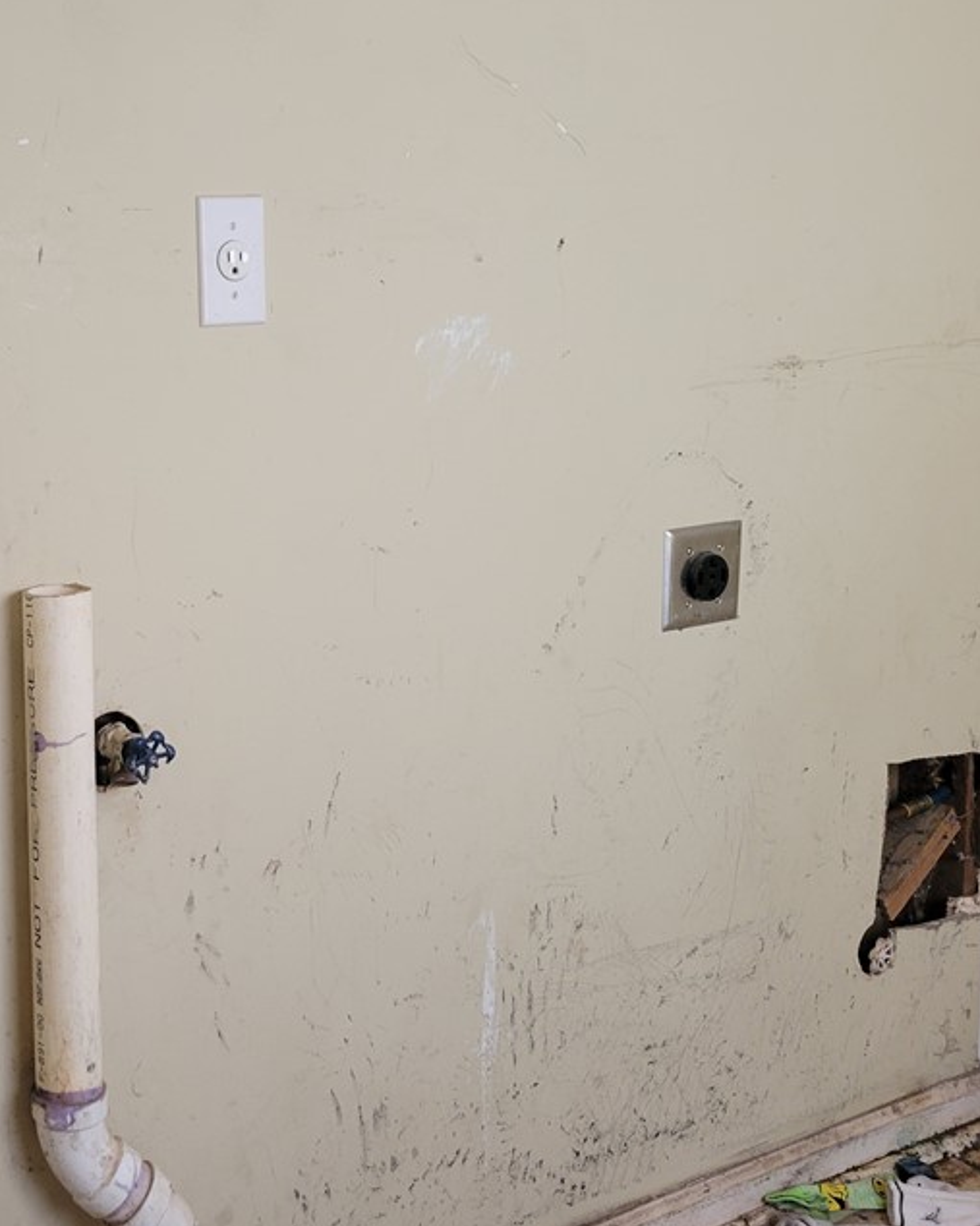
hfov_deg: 34.7
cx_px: 122
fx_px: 1487
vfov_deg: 44.8
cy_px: 592
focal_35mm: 41
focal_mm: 5.4
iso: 200
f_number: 1.8
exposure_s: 1/60
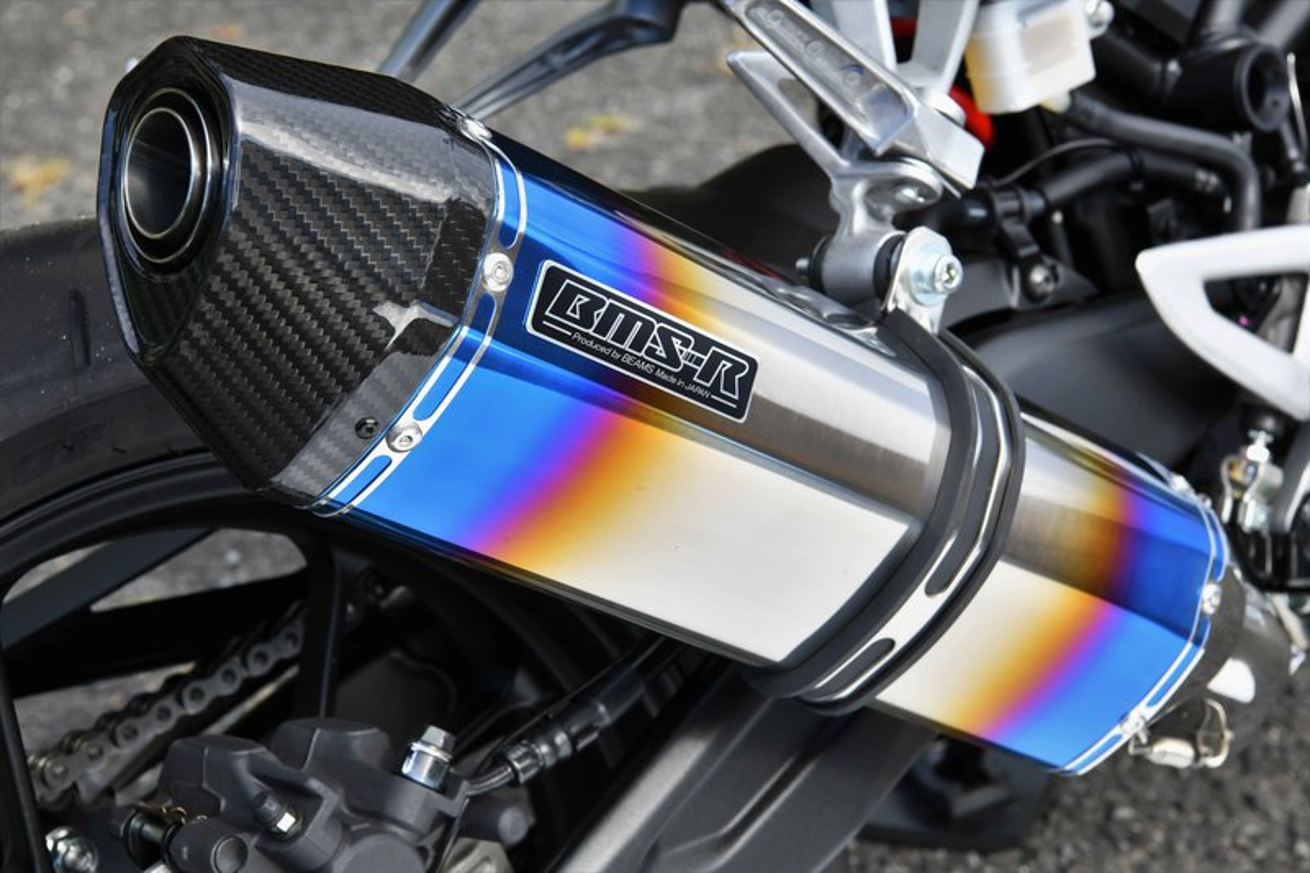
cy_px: 436
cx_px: 655
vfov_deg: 19.4
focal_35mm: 70
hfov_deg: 28.8
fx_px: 2547
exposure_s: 1/250
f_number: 14
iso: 640
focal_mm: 70
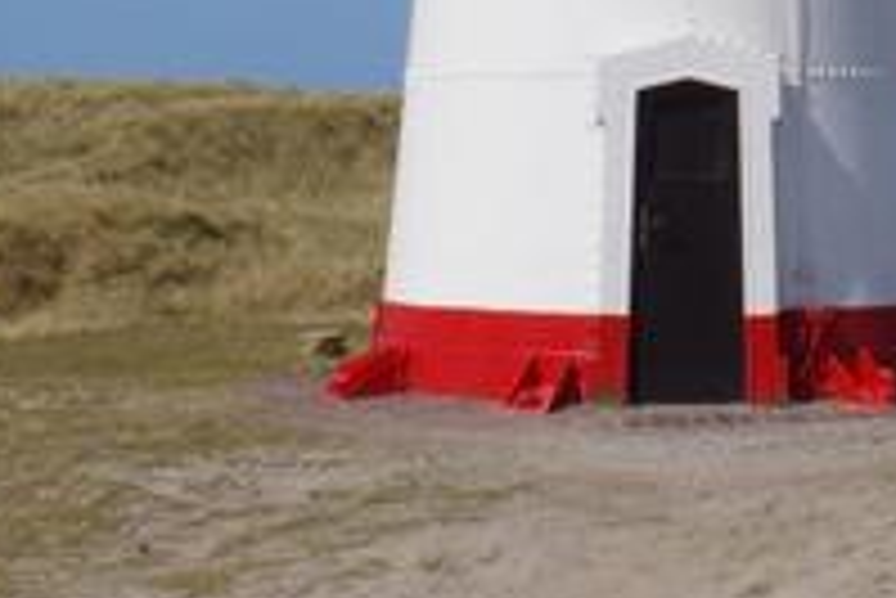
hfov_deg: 14.6
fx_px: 3462
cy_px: -641
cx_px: 801
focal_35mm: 139
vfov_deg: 9.2
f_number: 16
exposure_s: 1/160
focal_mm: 18
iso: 200
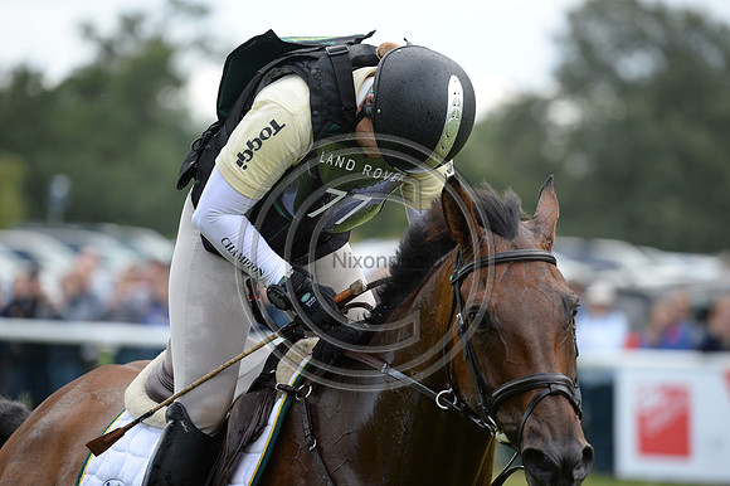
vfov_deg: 4.3
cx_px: 365
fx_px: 6485
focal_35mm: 320
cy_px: 243
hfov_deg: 6.4
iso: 1000
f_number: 5.6
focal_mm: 320
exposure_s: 1/800
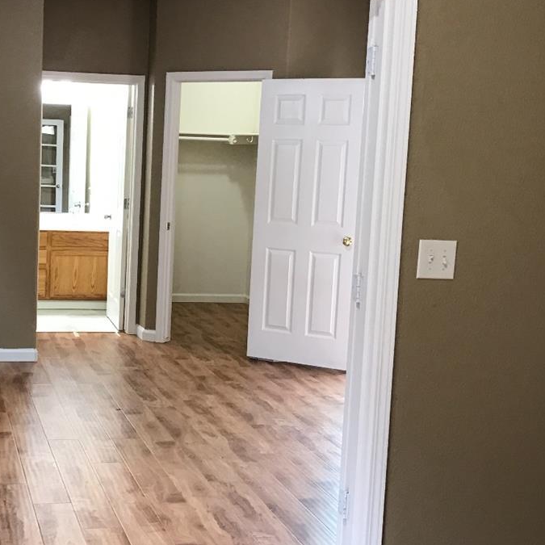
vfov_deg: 31.1
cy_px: 267
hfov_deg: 30.2
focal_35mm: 55
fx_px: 980
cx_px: 96
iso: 40
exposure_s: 1/17
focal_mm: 3.99
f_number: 1.8
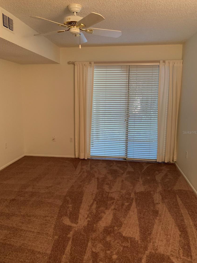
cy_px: 132
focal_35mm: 28
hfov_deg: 49.7
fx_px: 212
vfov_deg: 63.4
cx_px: 93
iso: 500
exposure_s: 1/30
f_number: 1.8
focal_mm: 4.25
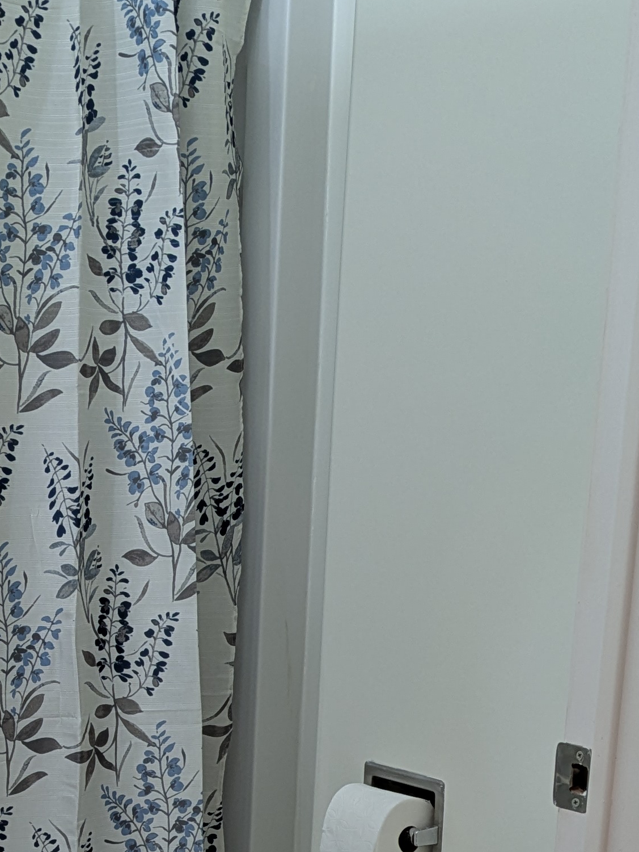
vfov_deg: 24.3
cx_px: 110
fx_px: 1894
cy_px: 822
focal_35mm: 77
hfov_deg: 18.9
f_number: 1.89
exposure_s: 1/30
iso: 76
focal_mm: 5.43
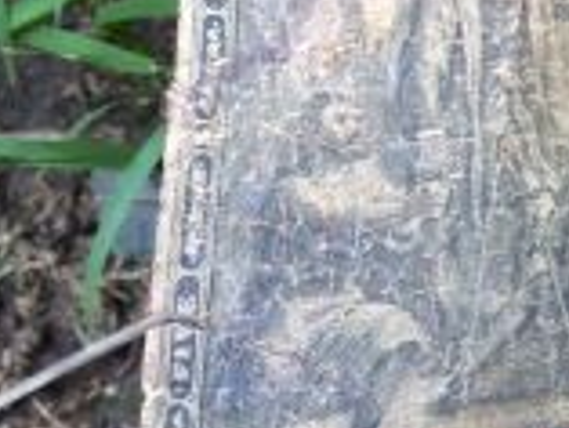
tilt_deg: -78.0
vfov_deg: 13.4
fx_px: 1826
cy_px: 199
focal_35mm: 111
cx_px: 1062
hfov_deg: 15.1
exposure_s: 1/30
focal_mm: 4.15
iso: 64
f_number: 2.2
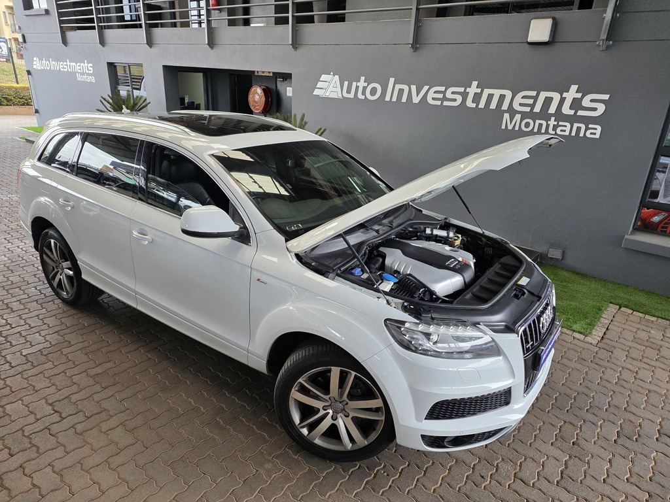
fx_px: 445
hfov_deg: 73.9
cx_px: 335
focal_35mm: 23
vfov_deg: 58.9
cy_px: 251
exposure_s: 1/180
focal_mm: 6.25
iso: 200
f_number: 1.7
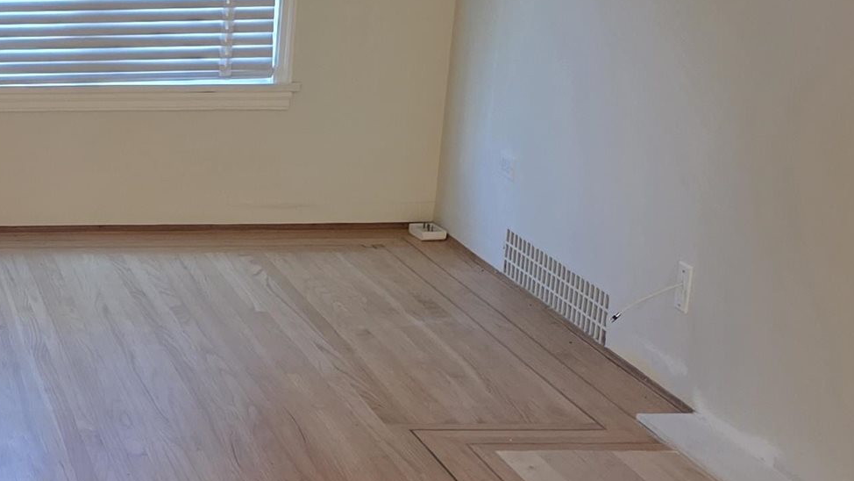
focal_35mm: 79
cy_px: 331
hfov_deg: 23.7
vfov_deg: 15.3
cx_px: -252
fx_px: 1789
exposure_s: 1/120
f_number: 1.7
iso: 800
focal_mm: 6.25
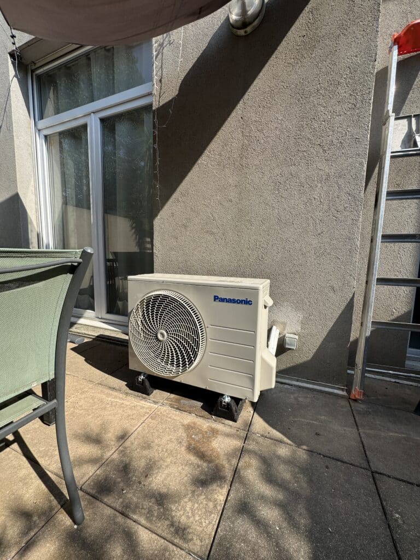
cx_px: 210
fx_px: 226
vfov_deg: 102.1
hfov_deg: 85.7
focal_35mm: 14
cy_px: 280
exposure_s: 1/1346
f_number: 2.2
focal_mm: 2.22
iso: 50
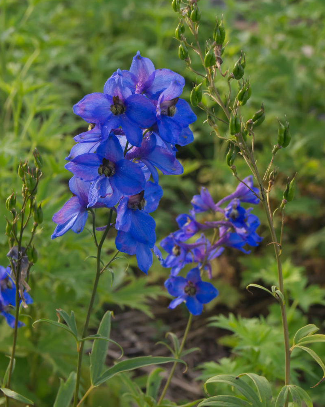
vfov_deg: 20.5
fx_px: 1125
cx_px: 162
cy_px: 211
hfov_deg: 16.4
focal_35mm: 94
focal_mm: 55
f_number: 10
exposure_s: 1/500
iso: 1600
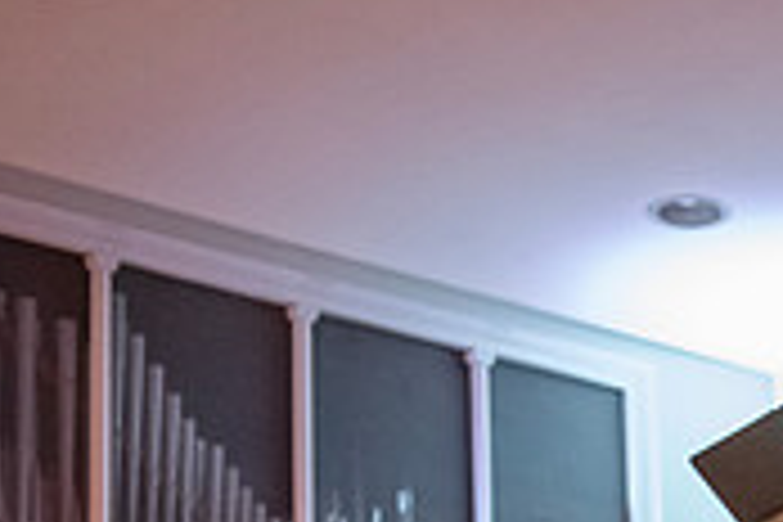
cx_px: 1161
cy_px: 745
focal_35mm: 117
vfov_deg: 11.3
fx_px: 2545
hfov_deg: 16.1
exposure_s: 1/50
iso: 8000
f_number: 2.8
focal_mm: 35
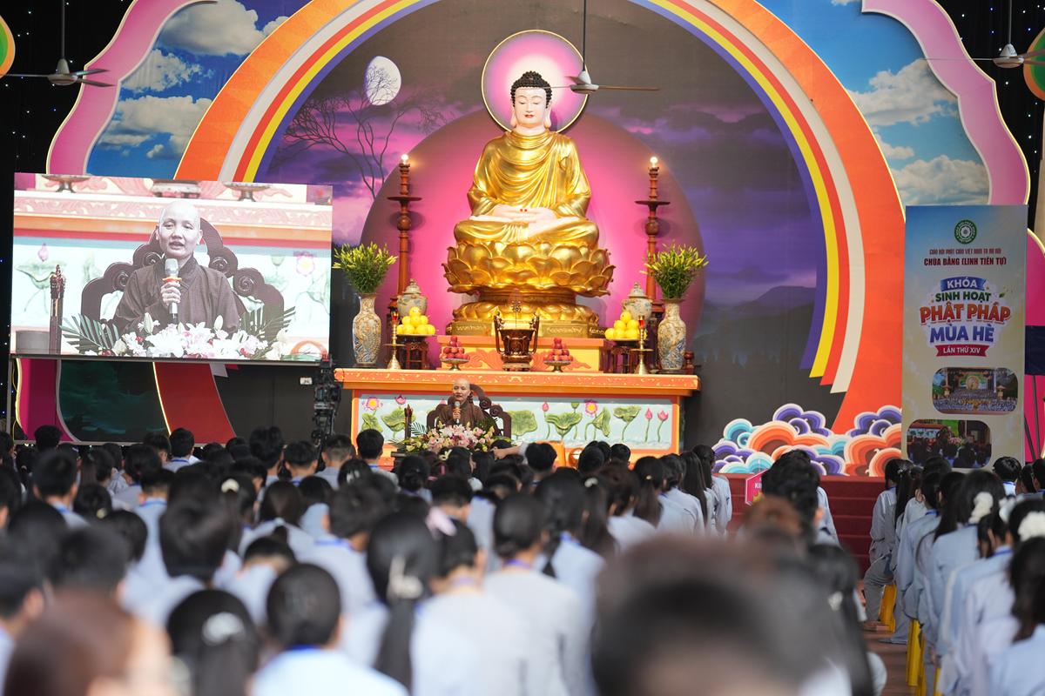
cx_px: 522
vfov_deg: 11.2
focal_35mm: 122
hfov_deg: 16.8
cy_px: 348
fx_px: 3541
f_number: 2.8
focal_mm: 122
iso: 800
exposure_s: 1/250
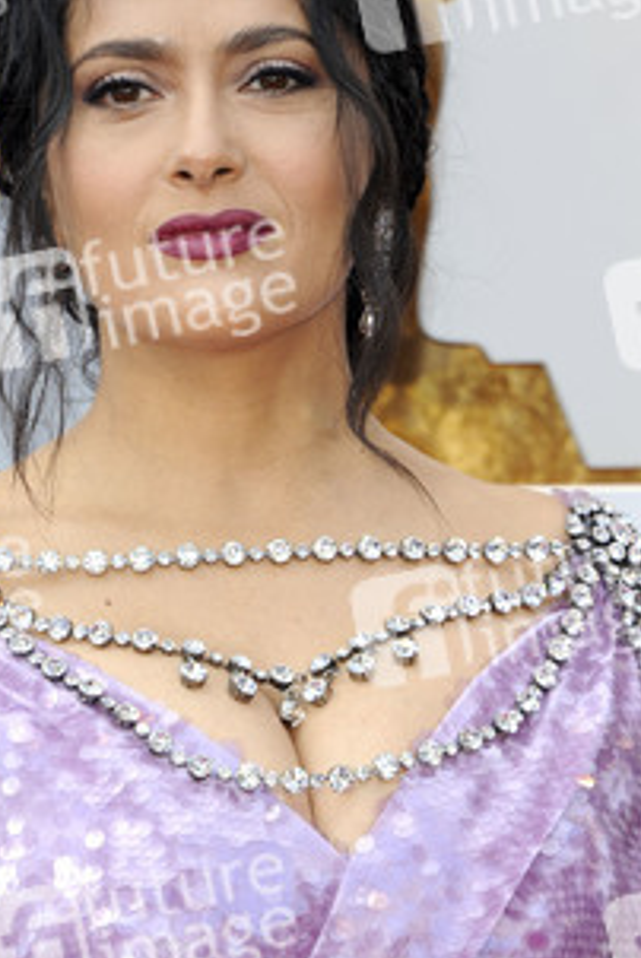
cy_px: 454
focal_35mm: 397
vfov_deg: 5.2
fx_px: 10578
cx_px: 227
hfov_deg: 3.5
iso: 1000
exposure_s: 1/250
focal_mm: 300
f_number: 8
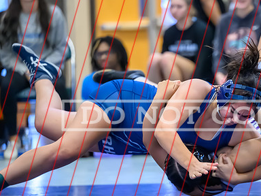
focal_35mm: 278
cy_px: 121
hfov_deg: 7.1
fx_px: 2096
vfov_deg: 5.3
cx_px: 213
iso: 10000
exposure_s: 1/640
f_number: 2.8
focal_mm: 165
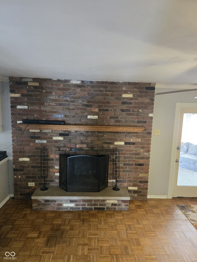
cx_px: 98
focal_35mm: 23
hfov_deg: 58.9
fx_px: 175
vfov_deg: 73.9
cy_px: 131
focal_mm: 5.4
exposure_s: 1/120
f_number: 1.8
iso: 1000
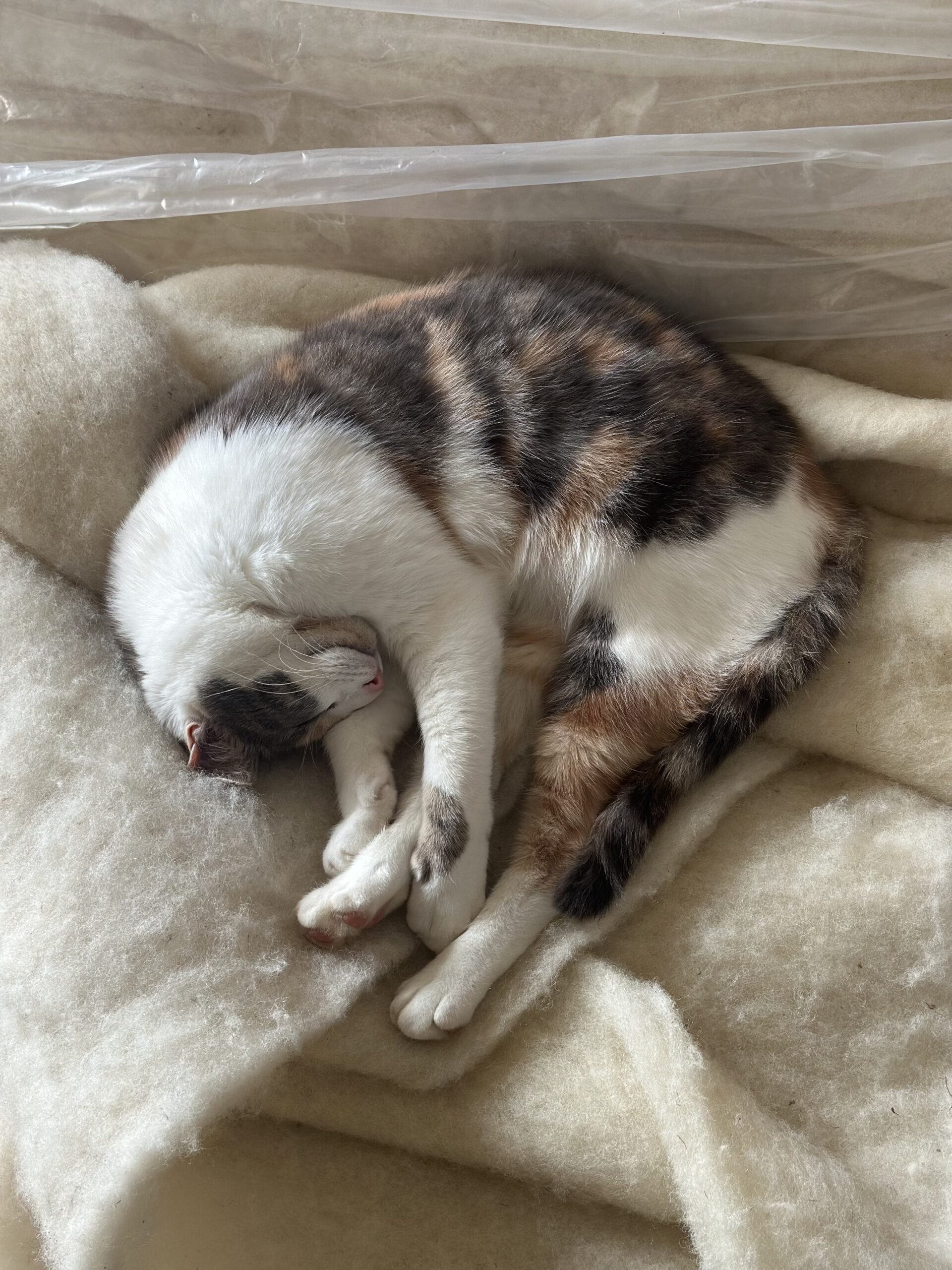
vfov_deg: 39.7
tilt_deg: -56.8
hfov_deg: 30.3
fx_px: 1760
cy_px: 635
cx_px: 476
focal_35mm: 48
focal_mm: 6.86
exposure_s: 1/109
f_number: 1.78
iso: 125
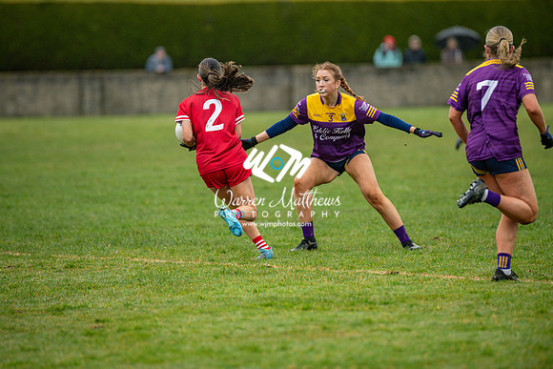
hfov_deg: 7.6
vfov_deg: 5.1
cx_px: 276
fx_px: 4148
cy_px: 184
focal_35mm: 270
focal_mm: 270
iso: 800
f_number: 2.8
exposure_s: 1/640
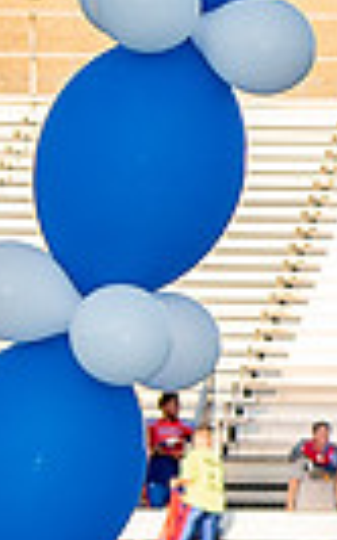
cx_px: 1148
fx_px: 6458
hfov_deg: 2.9
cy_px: 223
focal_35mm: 439
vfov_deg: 4.8
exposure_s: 1/125
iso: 100
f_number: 5.6
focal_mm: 52
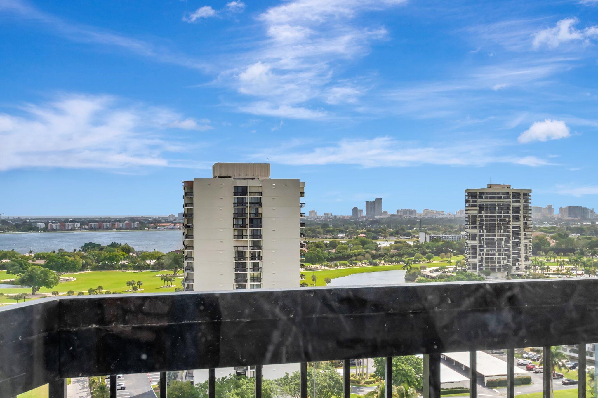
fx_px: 598
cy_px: 199
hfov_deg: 53.2
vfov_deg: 36.8
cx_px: 299
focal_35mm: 36
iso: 640
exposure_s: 1/2500
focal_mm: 24
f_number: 8
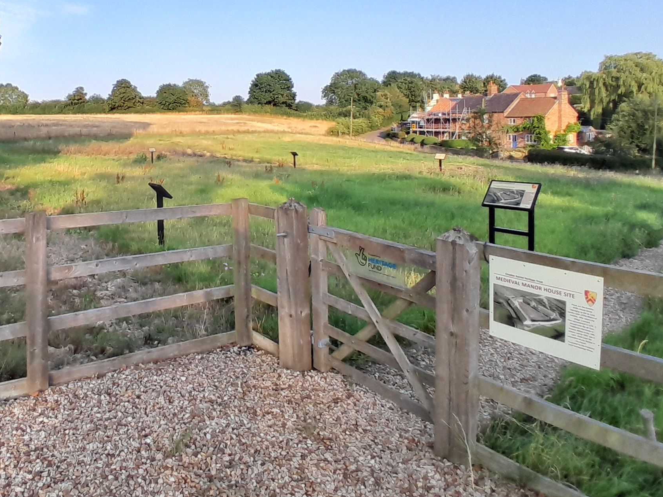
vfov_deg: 50.9
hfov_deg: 64.7
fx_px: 498
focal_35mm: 26
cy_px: 127
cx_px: 197
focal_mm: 1.46
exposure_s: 1/621
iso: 40
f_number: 2.2
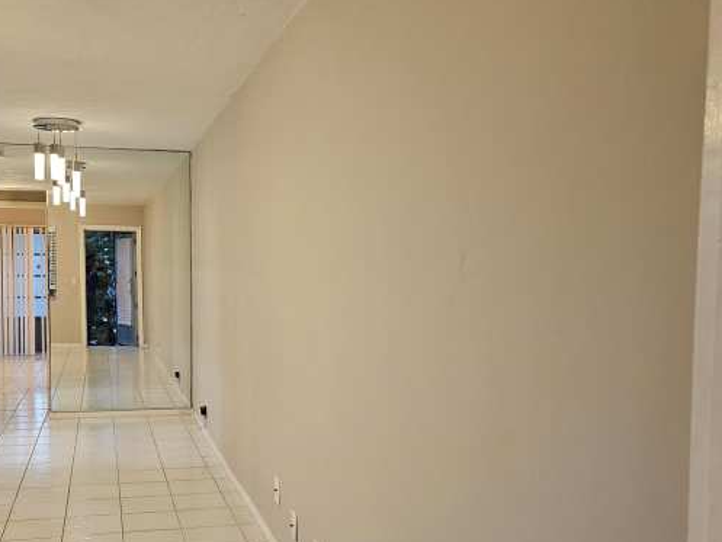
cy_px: 336
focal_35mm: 37
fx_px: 772
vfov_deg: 38.5
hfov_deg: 49.2
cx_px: 237
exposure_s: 1/120
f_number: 1.8
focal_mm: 5.4
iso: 250
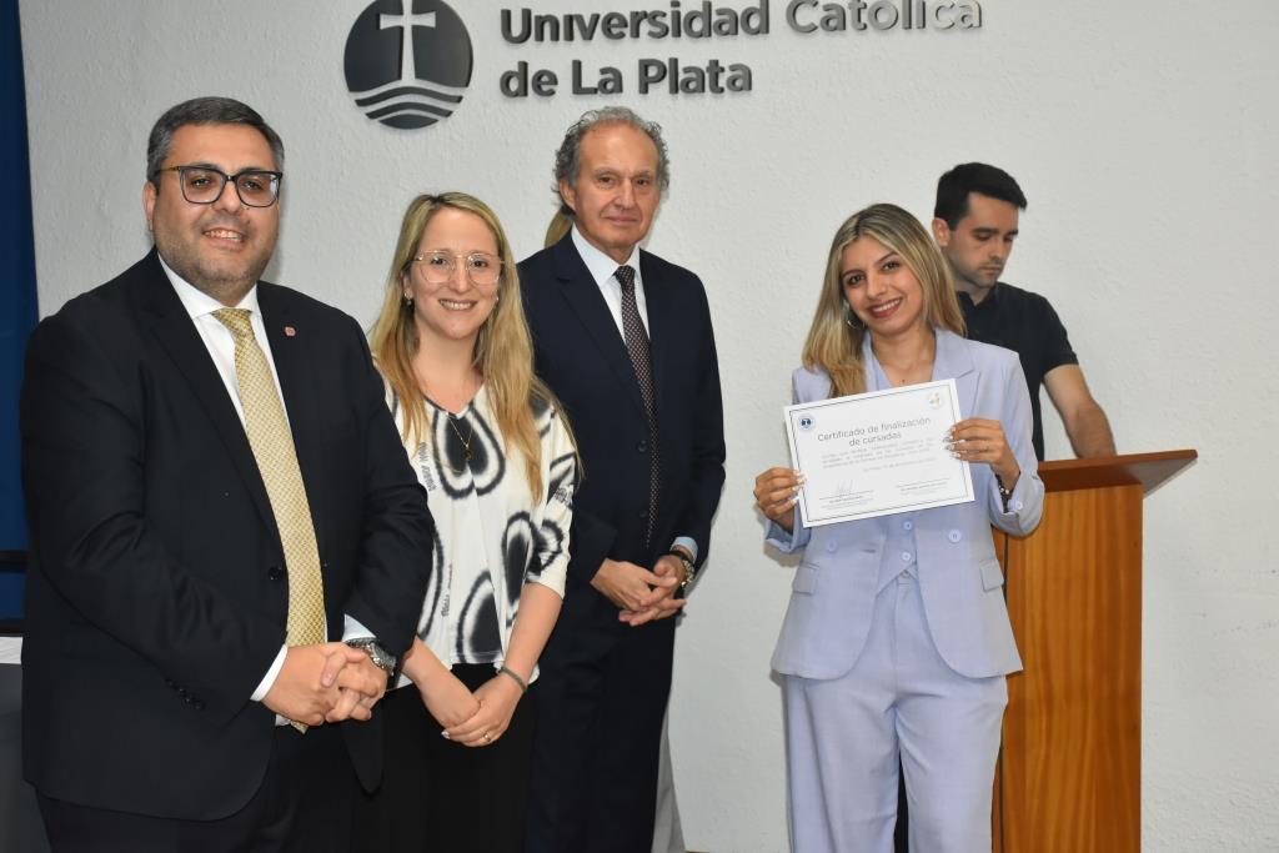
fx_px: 2398
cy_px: 426
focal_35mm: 68
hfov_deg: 29.9
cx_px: 640
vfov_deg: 20.2
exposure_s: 1/100
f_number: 5.6
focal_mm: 45
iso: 1600
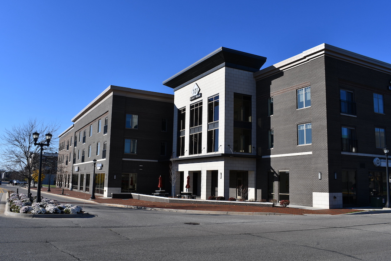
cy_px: 130
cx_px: 196
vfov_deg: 42.3
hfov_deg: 60.3
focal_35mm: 31
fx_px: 337
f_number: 9
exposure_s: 1/320
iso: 100
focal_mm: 21
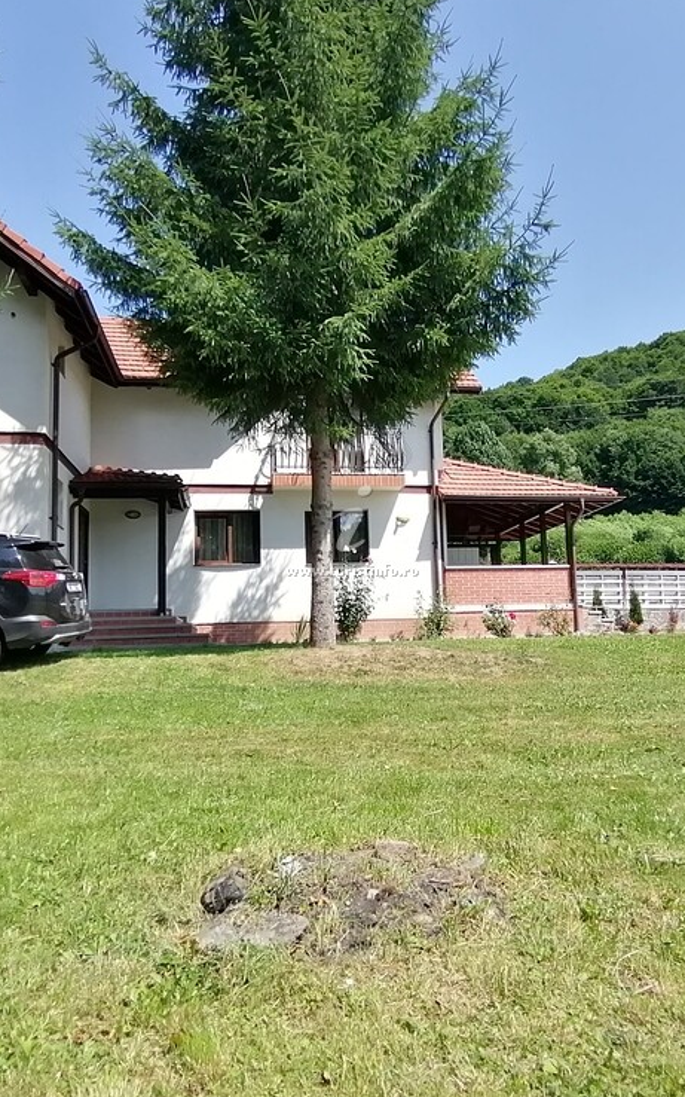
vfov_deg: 72.6
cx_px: 371
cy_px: 548
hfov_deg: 49.2
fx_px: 747
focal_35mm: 25
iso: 50
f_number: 2.4
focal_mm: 2.7
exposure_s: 1/984
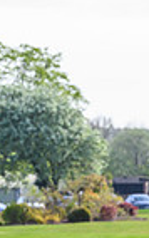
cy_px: 274
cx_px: 439
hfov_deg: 3.3
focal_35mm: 388
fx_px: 2516
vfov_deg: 5.4
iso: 500
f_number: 5.6
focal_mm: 93
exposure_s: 1/800
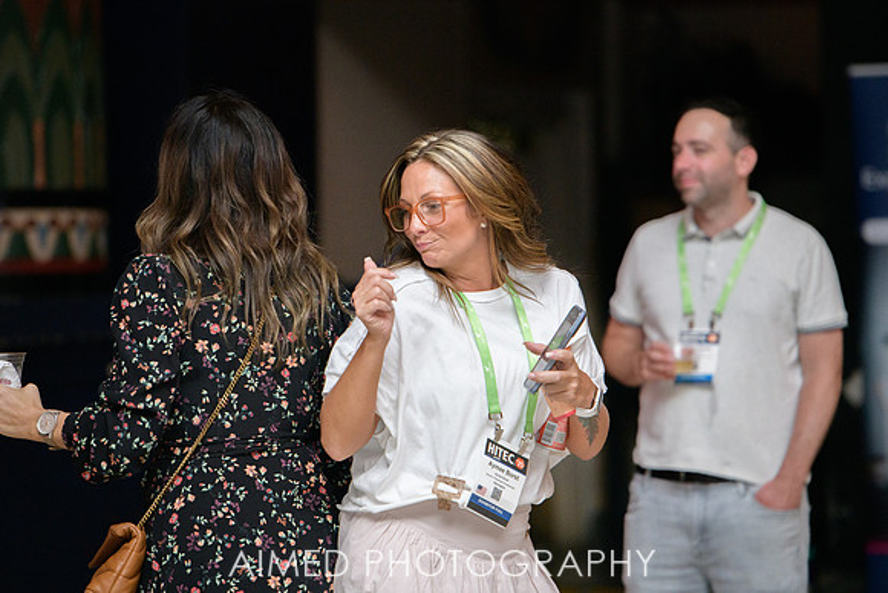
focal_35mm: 194
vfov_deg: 7.1
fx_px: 4785
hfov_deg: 10.6
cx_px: 423
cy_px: 282
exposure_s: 1/250
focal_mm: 185
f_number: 3.5
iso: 2000
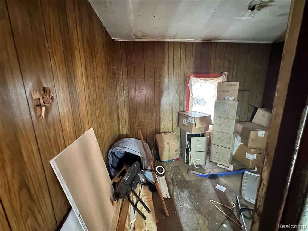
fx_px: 125
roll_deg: +1.2
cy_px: 116
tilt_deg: -9.0
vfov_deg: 85.7
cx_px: 154
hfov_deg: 102.1
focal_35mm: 14
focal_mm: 2.22
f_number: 2.2
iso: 1000
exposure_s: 1/30
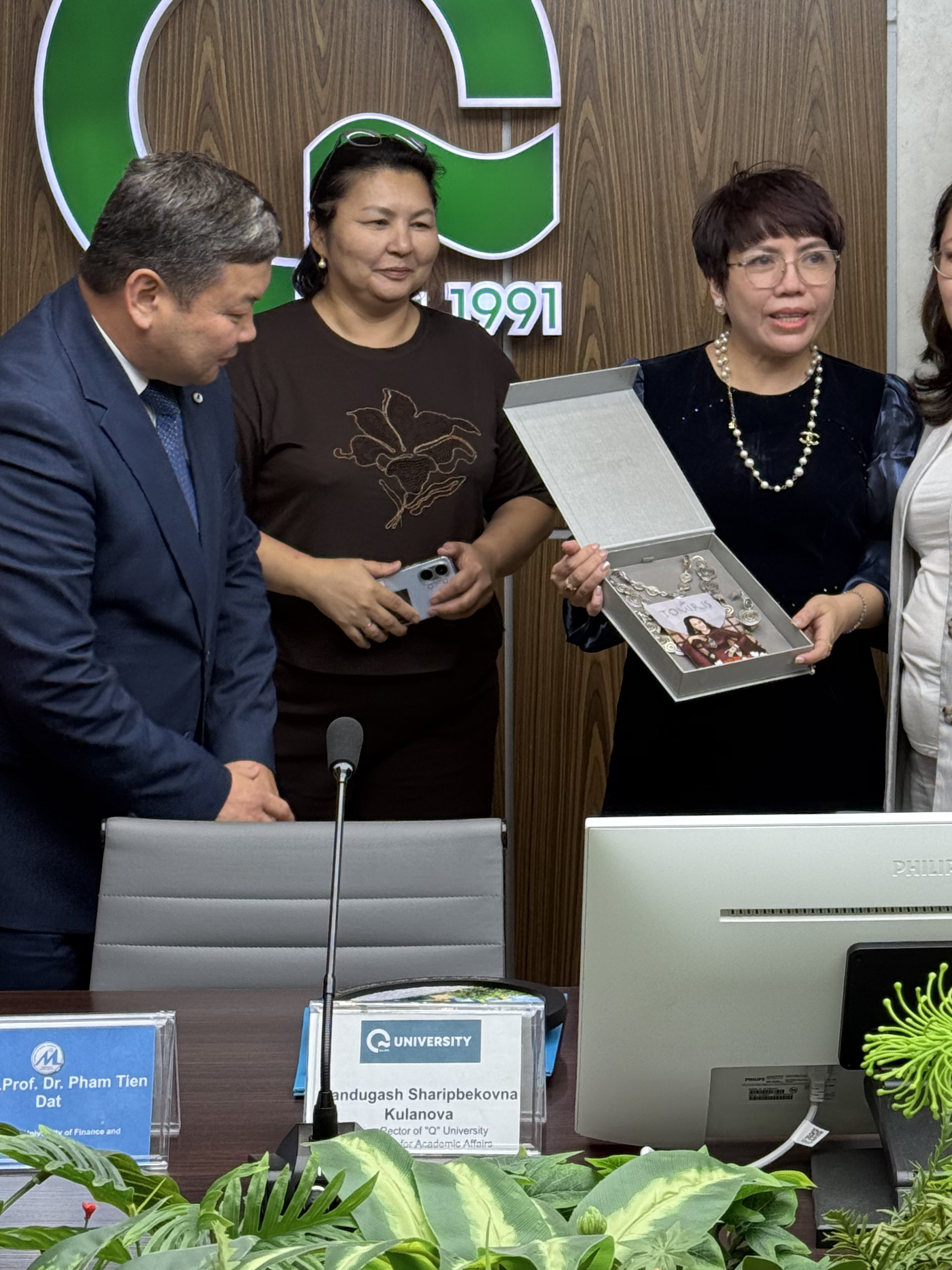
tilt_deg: -0.3
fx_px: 2970
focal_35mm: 81
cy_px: 384
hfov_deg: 18.2
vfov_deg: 24.0
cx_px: 591
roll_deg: -0.6
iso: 80
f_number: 1.78
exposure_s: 1/193
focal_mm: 6.76
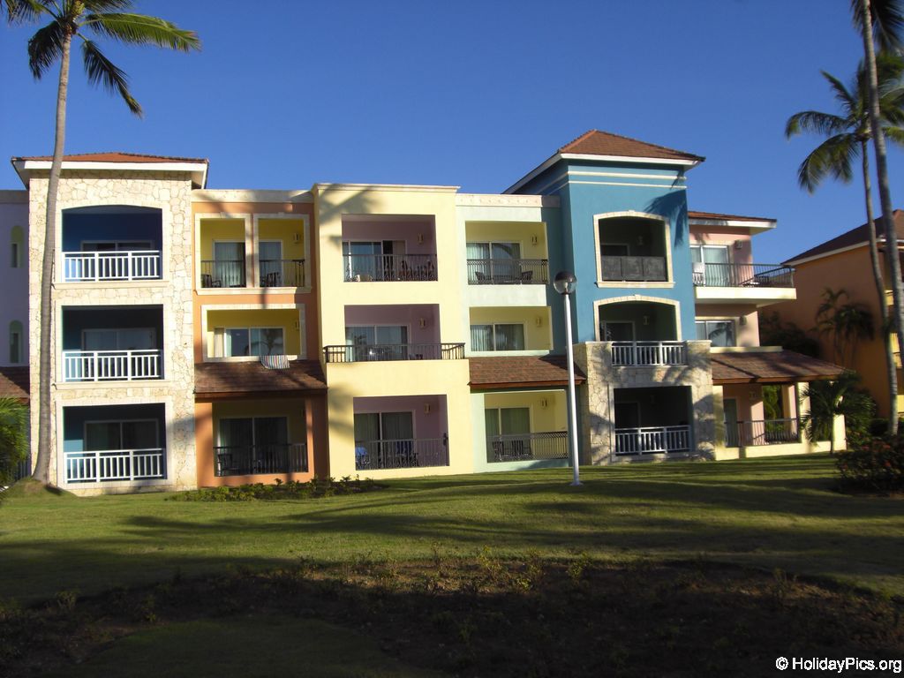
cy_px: 339
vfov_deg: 37.7
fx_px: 992
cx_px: 452
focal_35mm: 38
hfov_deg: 49.0
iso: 64
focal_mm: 6.2
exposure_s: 1/125
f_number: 8
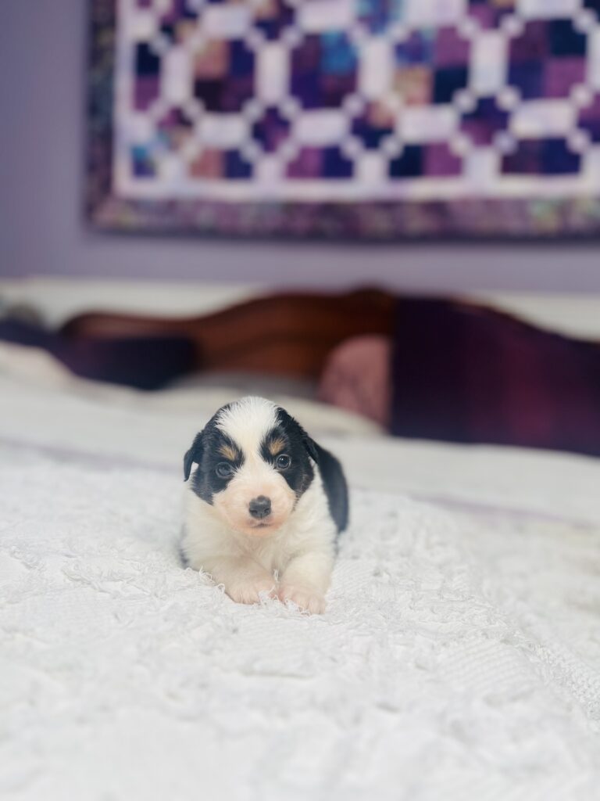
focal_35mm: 26
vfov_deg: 67.3
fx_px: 601
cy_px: 400
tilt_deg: -6.2
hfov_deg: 53.1
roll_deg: -2.6
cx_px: 300
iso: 50
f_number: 1.6
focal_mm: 5.1
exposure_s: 1/121
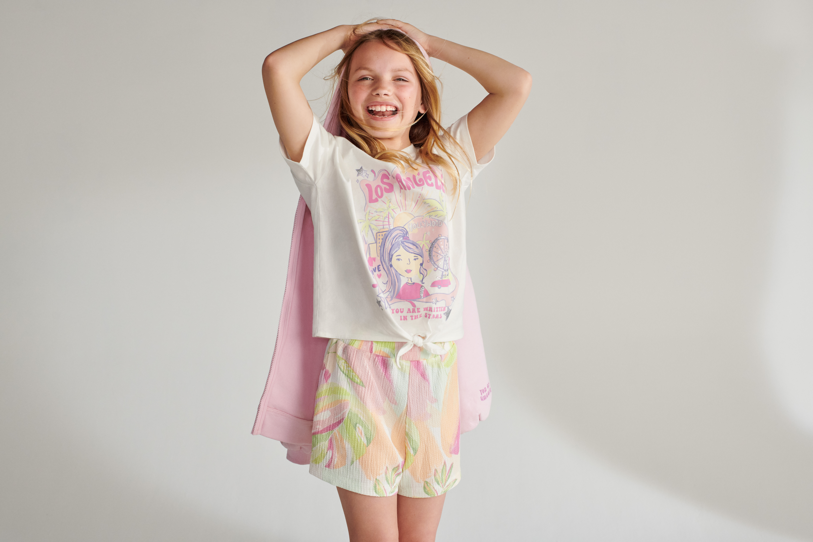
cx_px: 406
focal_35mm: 50
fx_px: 1129
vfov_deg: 27.0
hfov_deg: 39.6
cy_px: 271
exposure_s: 1/640
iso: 1250
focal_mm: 50
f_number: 7.1
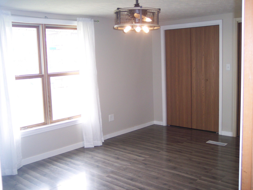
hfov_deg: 49.0
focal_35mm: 38
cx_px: 126
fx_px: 278
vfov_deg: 37.7
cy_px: 95
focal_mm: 8
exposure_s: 1/30
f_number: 2.8
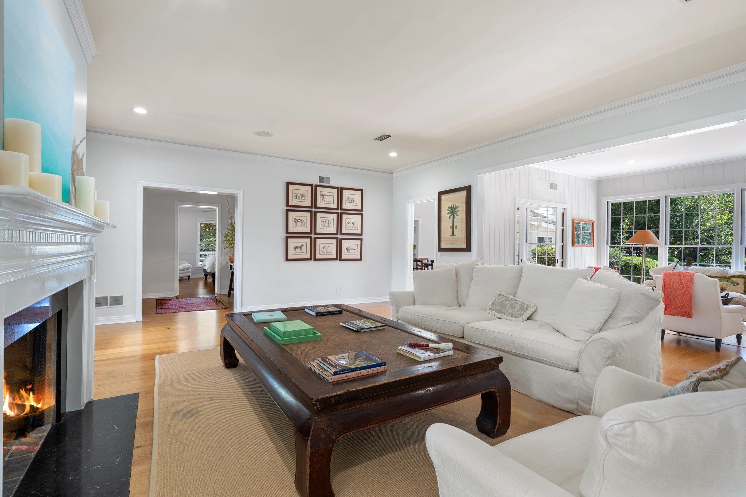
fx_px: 352
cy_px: 248
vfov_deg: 70.4
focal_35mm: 17
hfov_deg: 93.3
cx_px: 373
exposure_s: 1.6
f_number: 9
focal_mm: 17
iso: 100
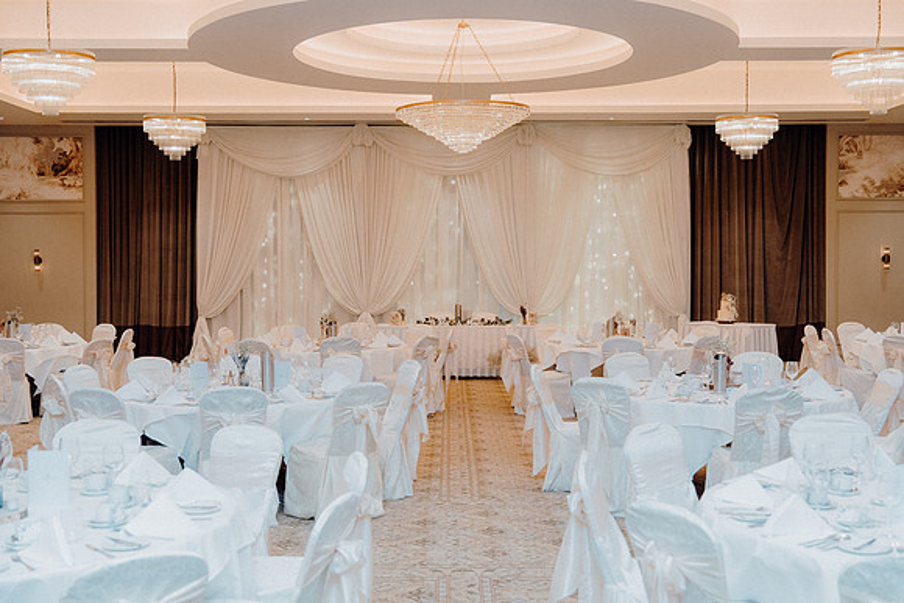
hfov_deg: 44.5
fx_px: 1105
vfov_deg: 30.5
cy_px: 302
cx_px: 452
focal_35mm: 44
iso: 1600
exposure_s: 1/160
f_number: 3.5
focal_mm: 44
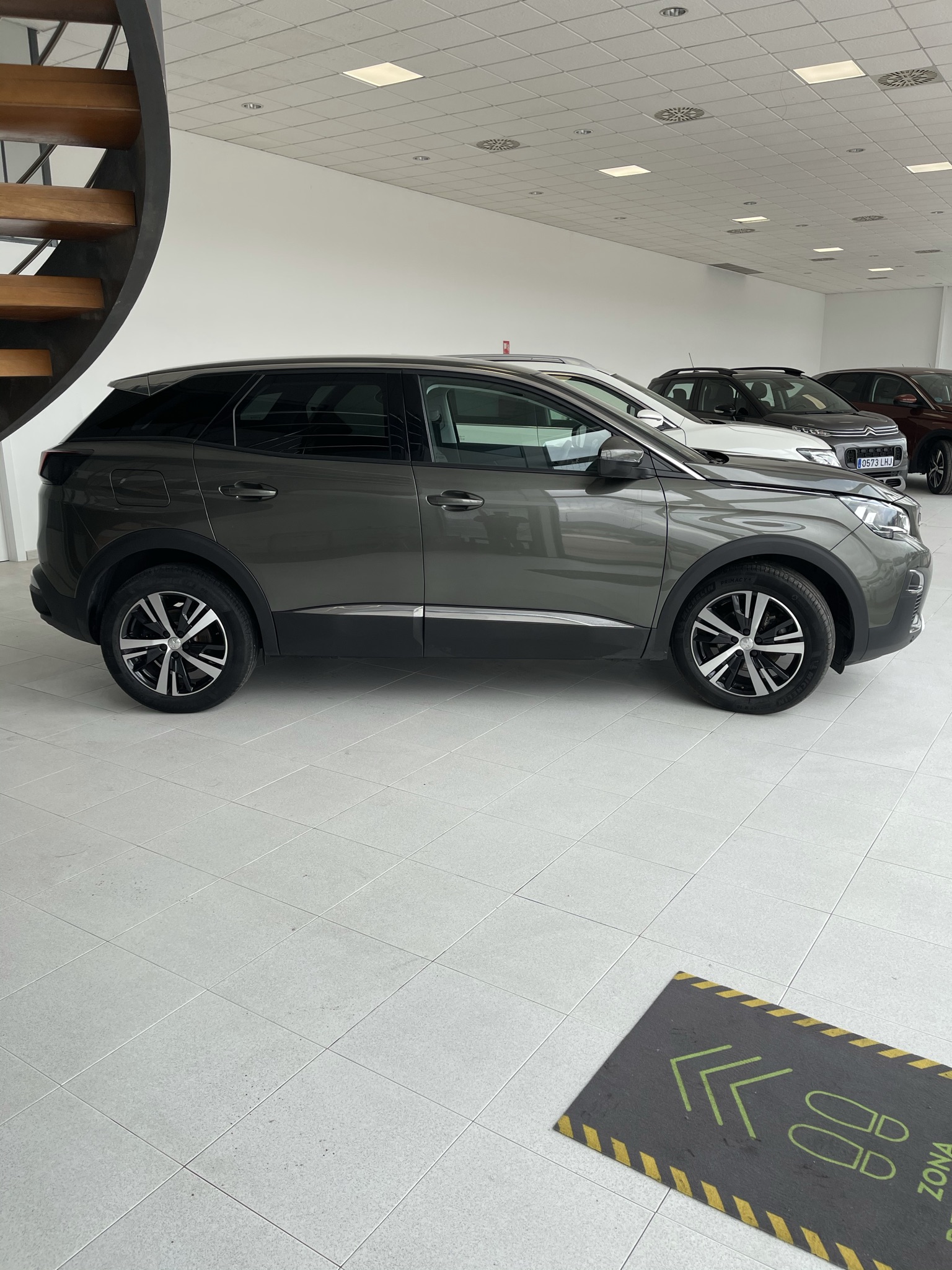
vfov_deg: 67.3
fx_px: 953
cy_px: 635
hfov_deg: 53.1
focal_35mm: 26
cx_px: 476
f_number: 1.6
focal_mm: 5.1
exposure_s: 1/668
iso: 32
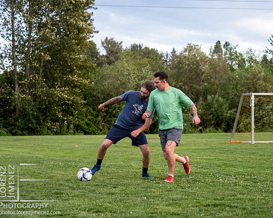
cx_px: 138
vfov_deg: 12.6
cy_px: 109
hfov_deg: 15.8
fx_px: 986
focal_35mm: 122
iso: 1000
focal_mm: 57
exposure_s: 1/1000
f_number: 2.8
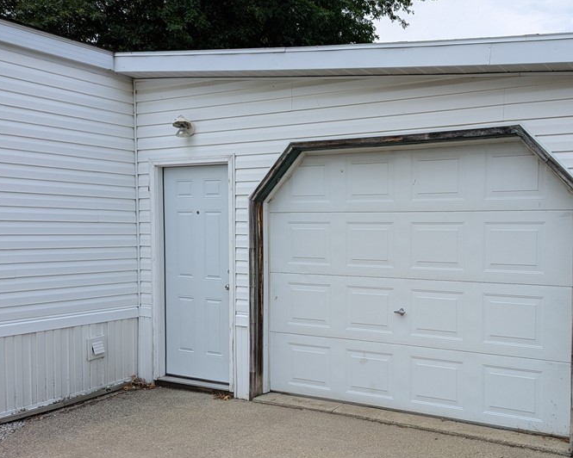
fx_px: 611
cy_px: 268
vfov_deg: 41.0
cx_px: 406
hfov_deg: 48.9
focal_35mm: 36
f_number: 1.85
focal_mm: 6.81
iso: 53
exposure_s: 1/1984
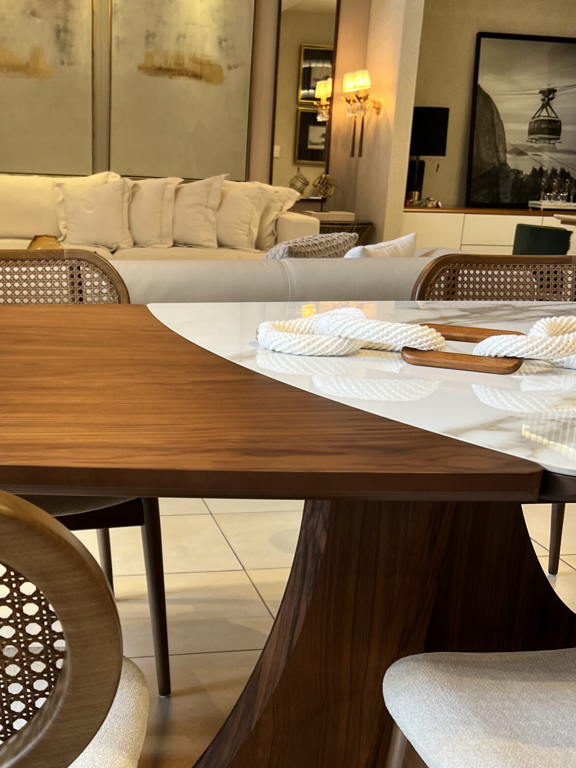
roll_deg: -2.3
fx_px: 976
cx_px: 204
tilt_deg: -18.9
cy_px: 518
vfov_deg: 42.3
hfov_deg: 32.7
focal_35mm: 44
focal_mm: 5.7
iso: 80
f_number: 1.5
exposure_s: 1/60
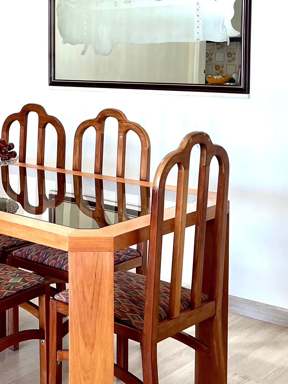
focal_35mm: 64
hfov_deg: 22.1
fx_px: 710
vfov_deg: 29.9
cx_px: -1
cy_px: 106
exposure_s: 1/120
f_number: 1.5
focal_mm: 5.7
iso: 50
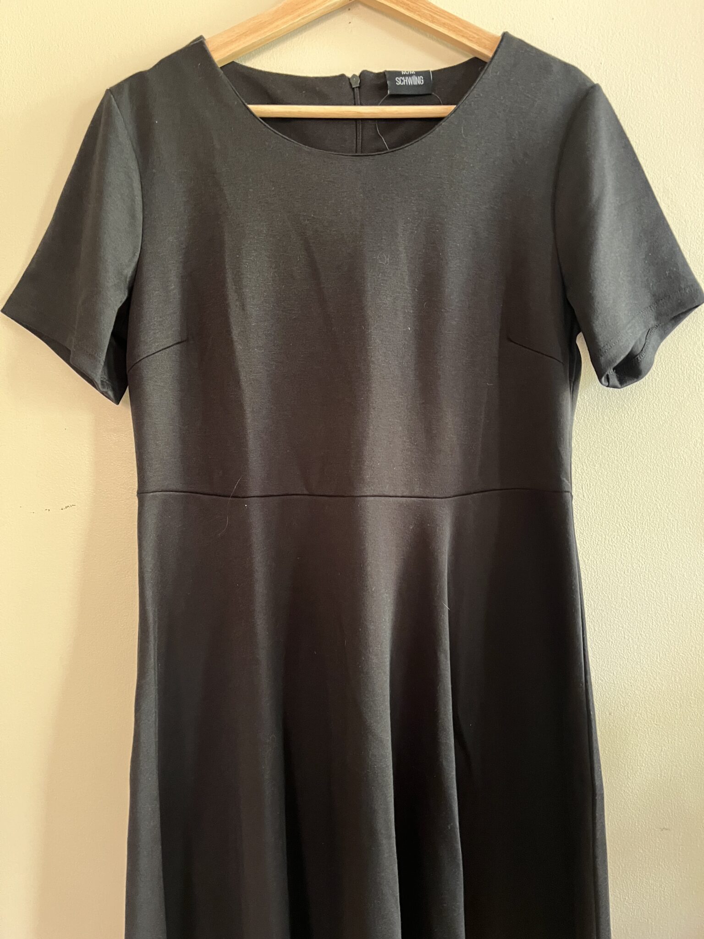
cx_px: 352
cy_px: 470
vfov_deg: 67.3
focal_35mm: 26
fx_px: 705
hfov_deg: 53.1
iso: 640
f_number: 1.6
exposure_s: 1/30
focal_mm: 5.1
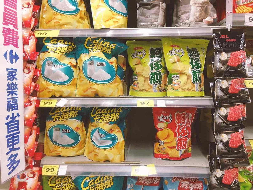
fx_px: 212
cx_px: 126
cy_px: 95
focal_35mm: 29
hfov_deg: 61.7
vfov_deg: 48.2
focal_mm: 4.15
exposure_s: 1/30
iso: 80
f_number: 2.2
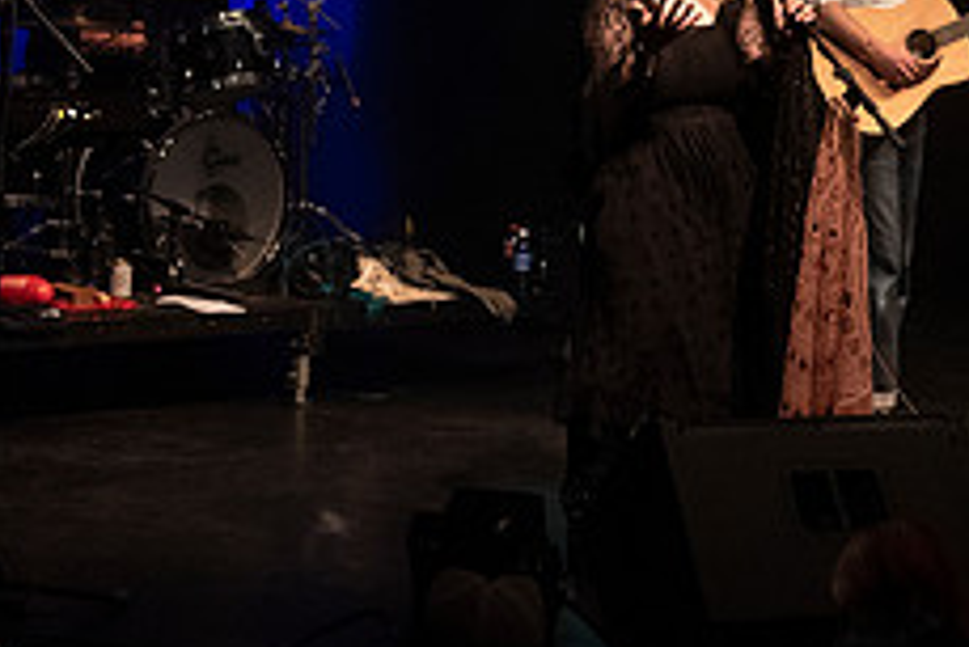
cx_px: 693
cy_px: -58
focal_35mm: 100
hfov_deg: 20.3
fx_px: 2693
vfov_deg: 13.4
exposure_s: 1/100
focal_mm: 38
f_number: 3.2
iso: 2500
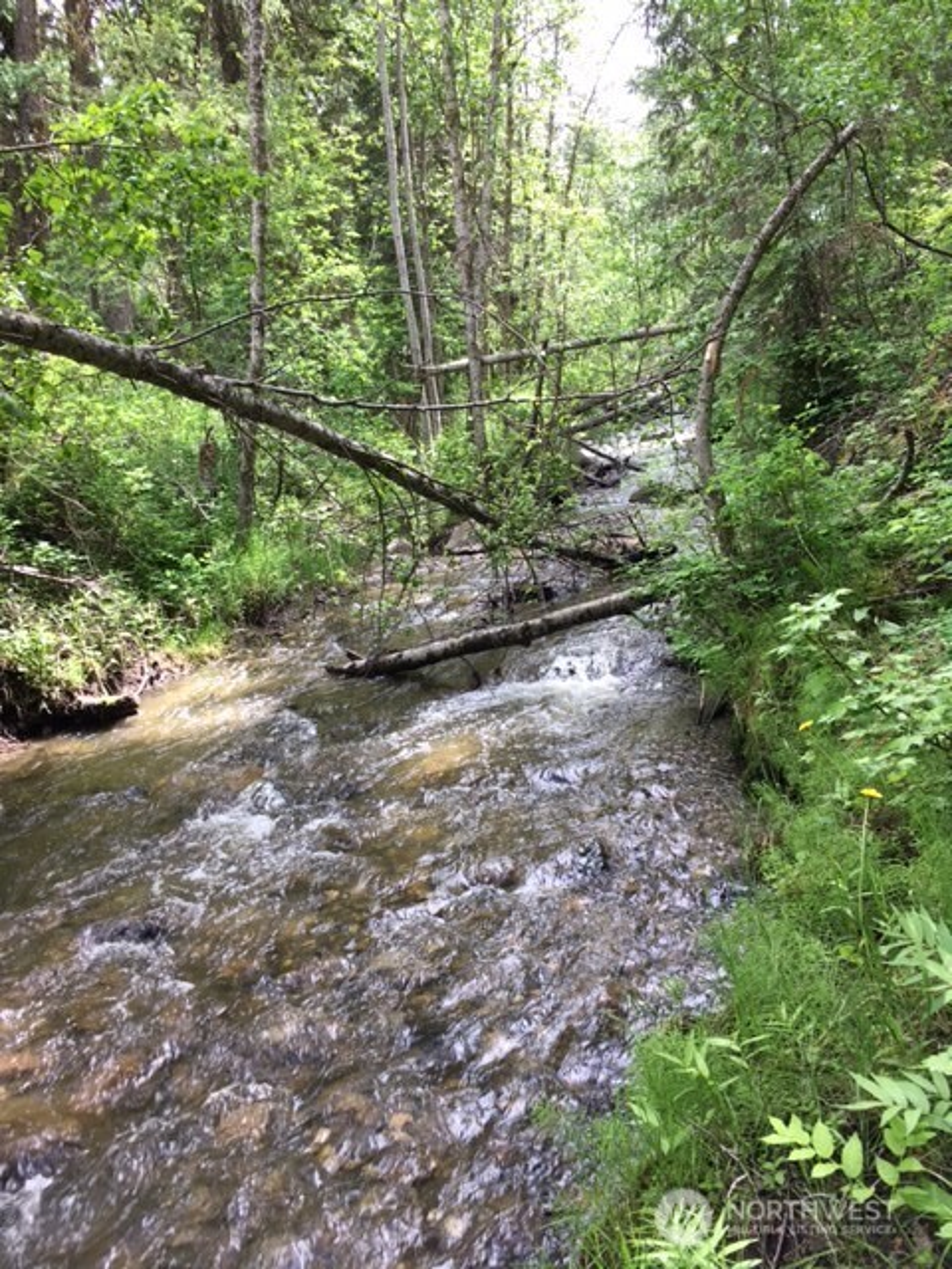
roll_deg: +9.9
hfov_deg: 48.2
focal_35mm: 29
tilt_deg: -11.1
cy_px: 634
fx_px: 1063
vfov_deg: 61.7
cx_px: 476
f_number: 2.2
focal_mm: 4.15
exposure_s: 1/120
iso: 25
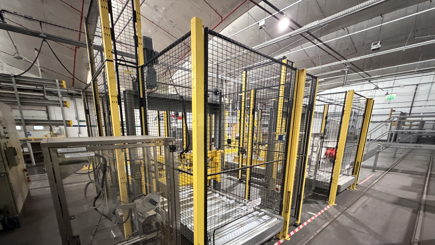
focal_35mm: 16
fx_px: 185
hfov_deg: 99.3
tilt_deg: -12.8
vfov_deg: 64.6
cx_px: 209
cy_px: 171
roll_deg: -0.2
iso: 1250
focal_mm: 2.22
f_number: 2.2
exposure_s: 1/50
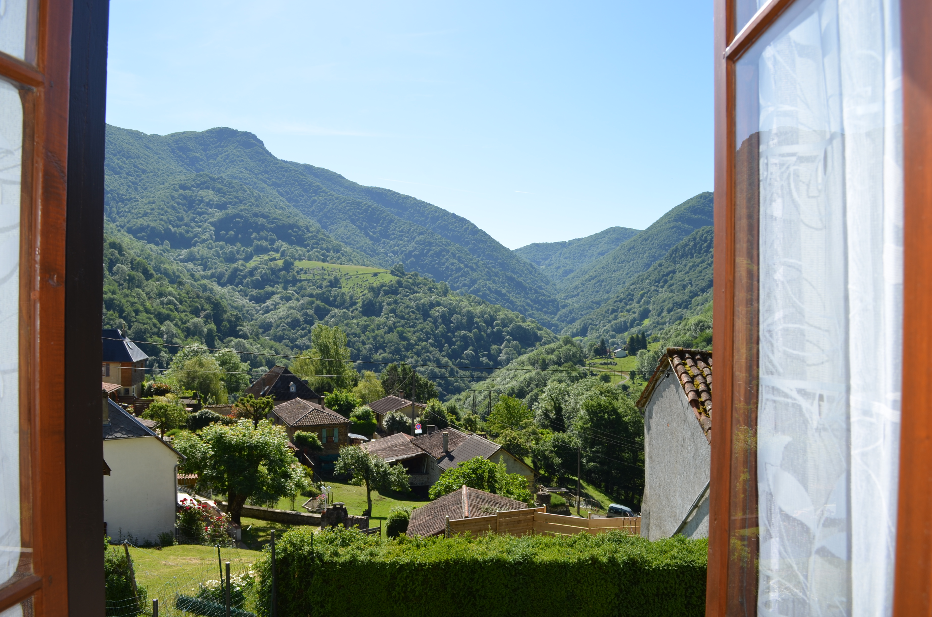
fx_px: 698
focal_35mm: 27
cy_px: 308
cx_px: 466
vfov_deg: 47.7
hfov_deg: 67.5
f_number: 8
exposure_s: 1/200
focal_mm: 18
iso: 100
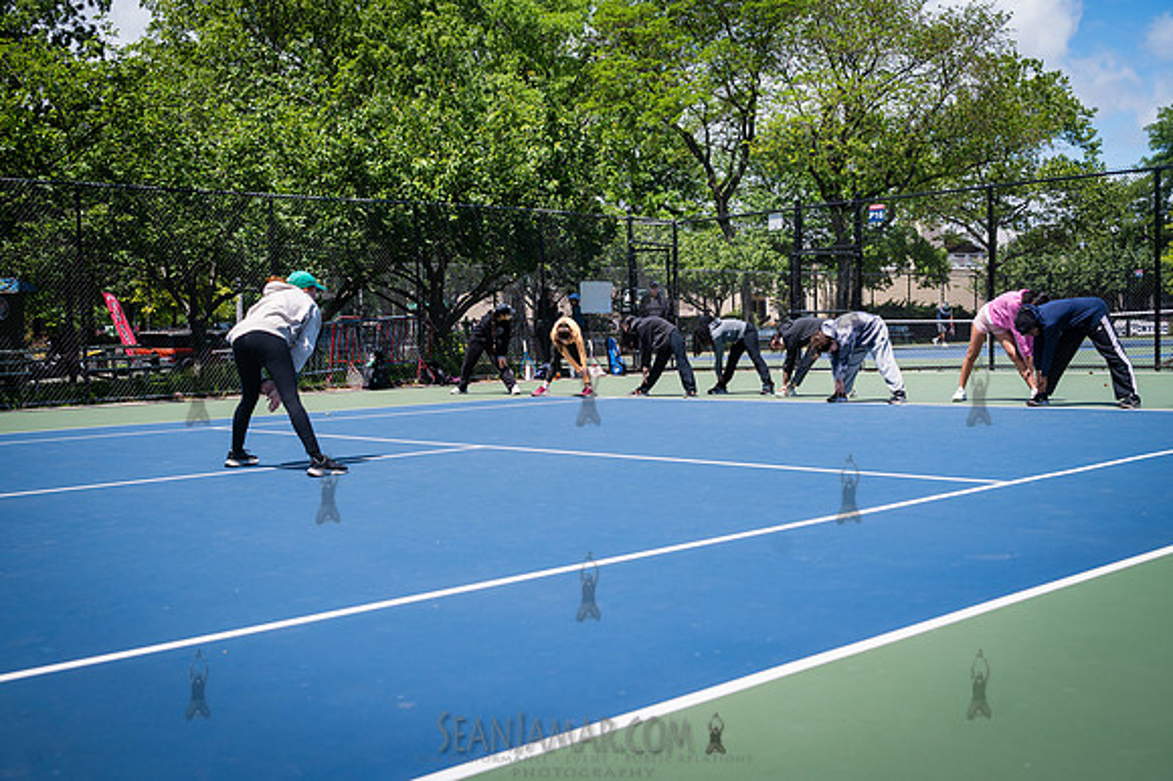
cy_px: 390
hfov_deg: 49.1
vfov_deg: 33.8
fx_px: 1285
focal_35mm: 39
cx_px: 586
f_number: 4.5
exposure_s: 1/2000
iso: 400
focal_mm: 39
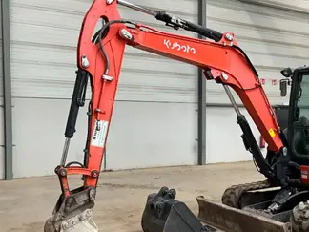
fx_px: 384
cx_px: 208
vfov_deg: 33.5
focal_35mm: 43
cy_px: 141
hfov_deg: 43.2
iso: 100
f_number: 1.8
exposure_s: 1/60
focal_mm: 3
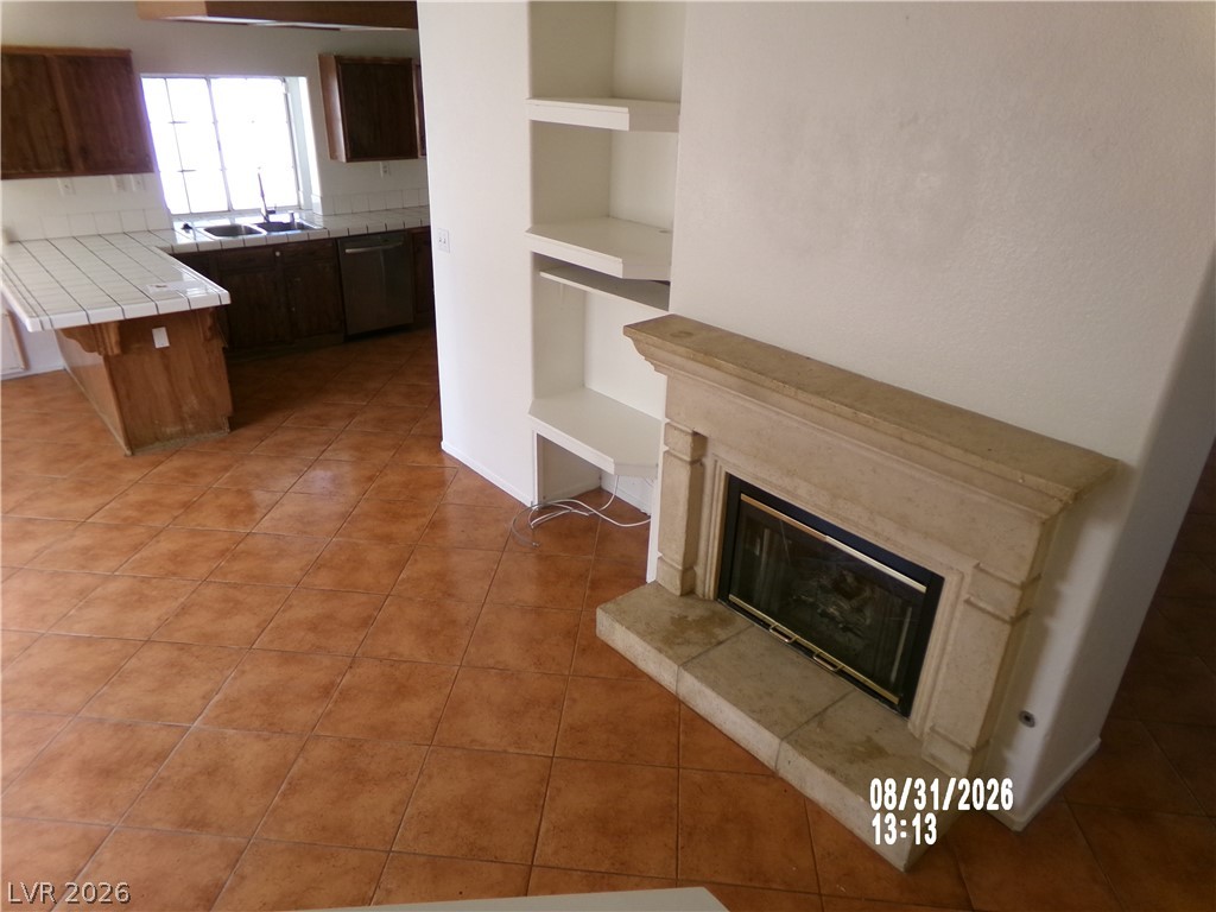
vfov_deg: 56.8
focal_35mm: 24
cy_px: 456
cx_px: 608
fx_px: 843
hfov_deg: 71.6
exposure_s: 1/18
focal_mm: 4.3
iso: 200
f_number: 3.7
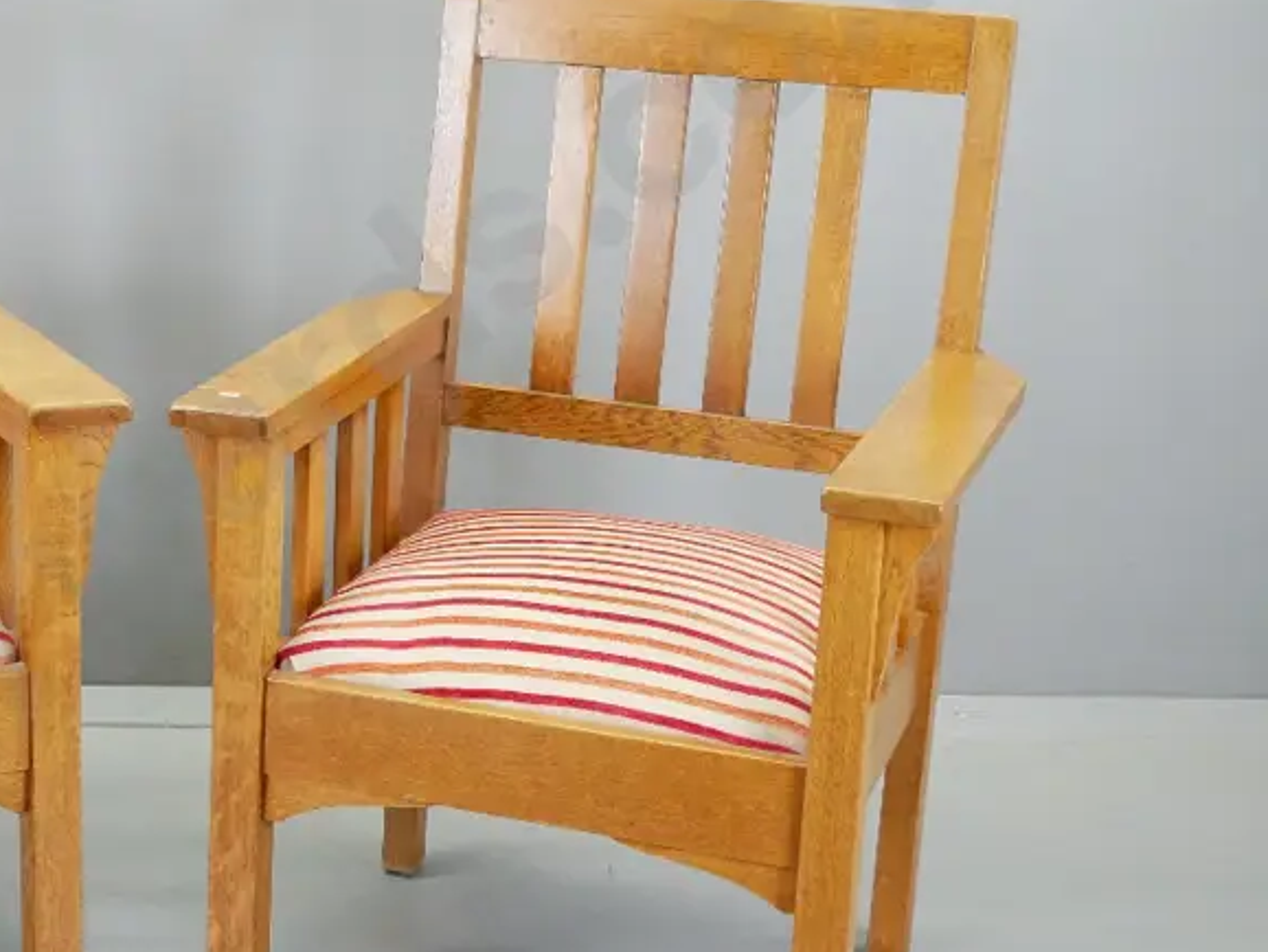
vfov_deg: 18.9
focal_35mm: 78
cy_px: 514
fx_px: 2858
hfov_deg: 24.4
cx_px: 154
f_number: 5.6
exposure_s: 1/60
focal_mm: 22
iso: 3200
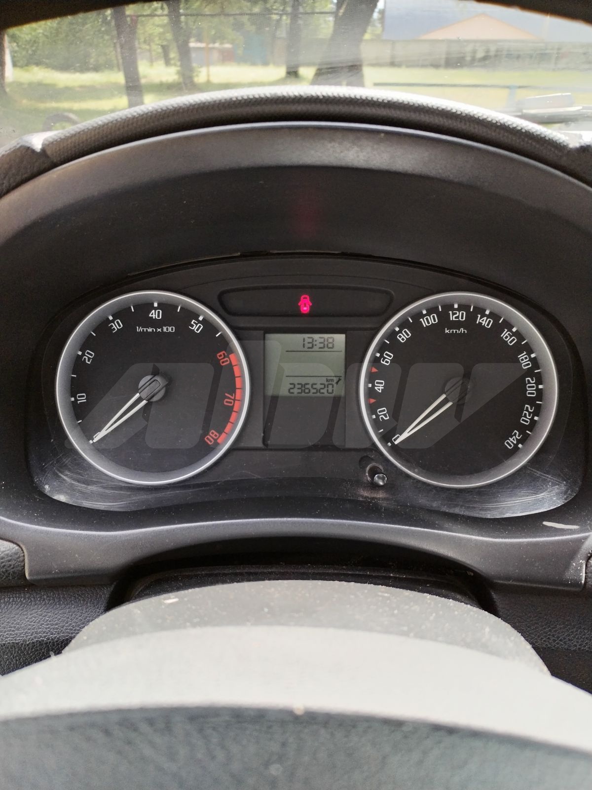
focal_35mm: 29
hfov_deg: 48.2
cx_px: 296
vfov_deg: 61.7
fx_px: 661
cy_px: 395
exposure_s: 1/100
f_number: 1.8
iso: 126
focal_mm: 4.75
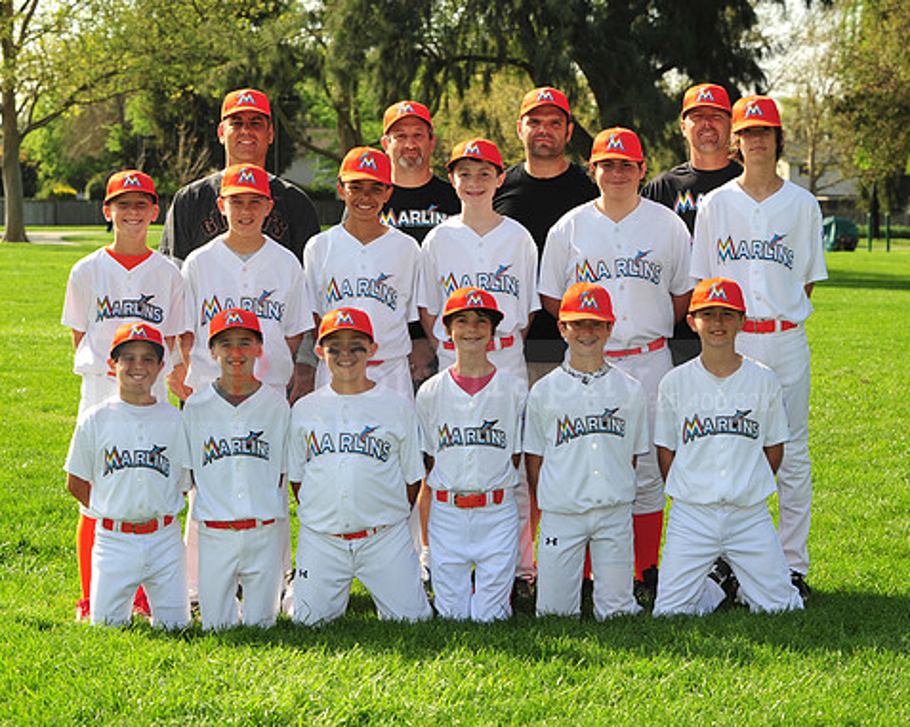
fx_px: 2826
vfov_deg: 14.7
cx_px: 416
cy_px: 364
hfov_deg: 18.3
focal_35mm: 105
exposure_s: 1/320
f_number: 8
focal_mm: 92
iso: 200
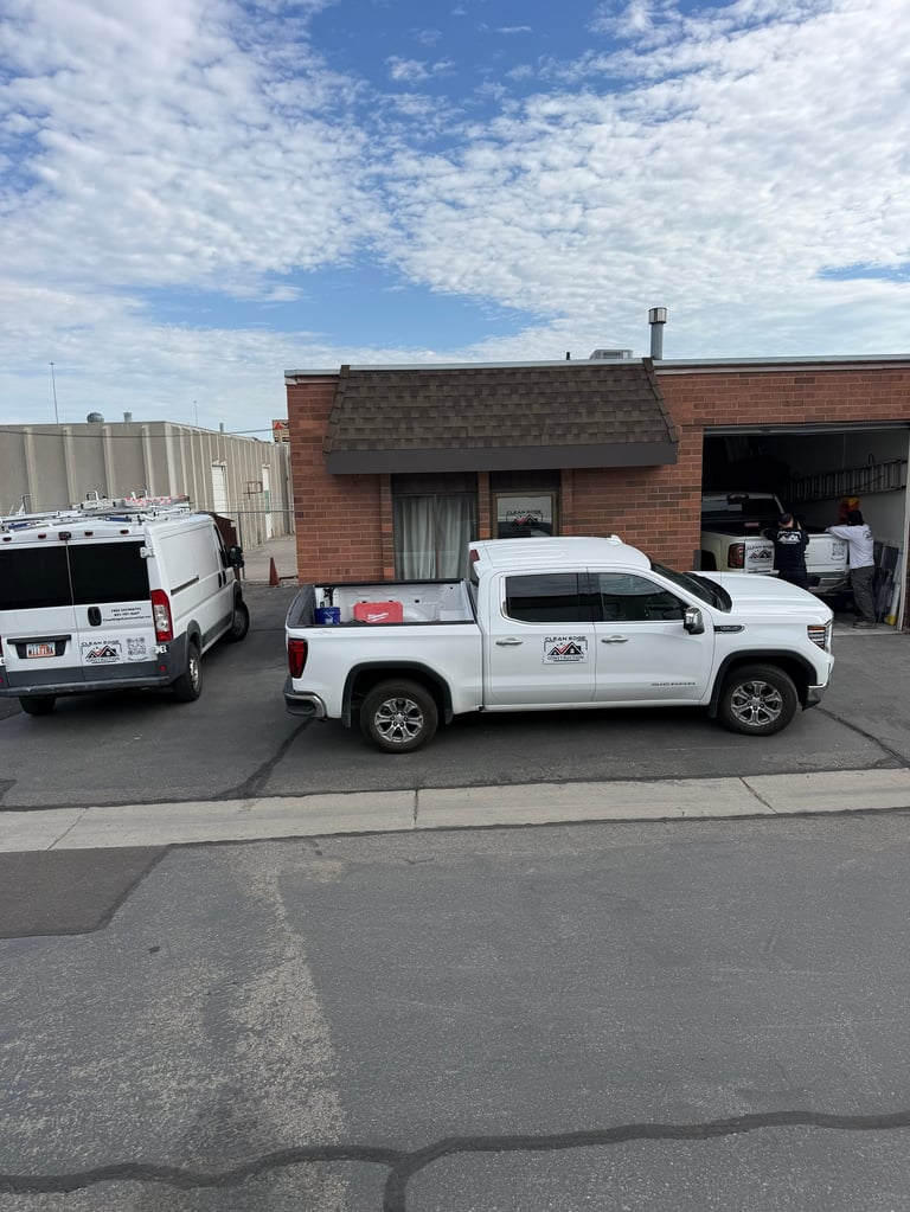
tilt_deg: -8.8
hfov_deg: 56.8
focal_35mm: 24
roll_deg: +1.2
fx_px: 841
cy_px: 606
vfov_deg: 71.6
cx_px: 455
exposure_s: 1/3759
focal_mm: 6.76
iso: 80
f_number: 1.78
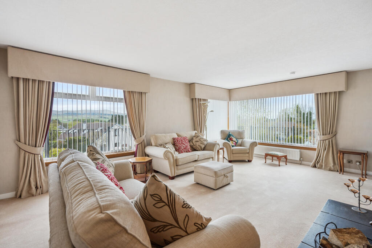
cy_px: 124
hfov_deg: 96.7
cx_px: 186
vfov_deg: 73.8
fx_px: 165
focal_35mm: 16
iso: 160
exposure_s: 1/100
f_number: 4.5
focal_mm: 16
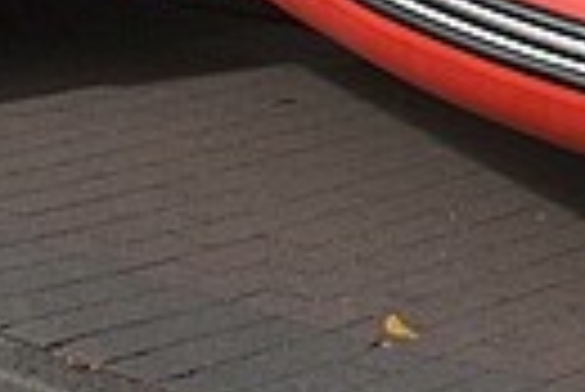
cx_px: -378
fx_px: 5189
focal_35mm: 319
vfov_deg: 4.2
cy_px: -581
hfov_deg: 6.3
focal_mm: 46
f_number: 9
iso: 200
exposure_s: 1/320
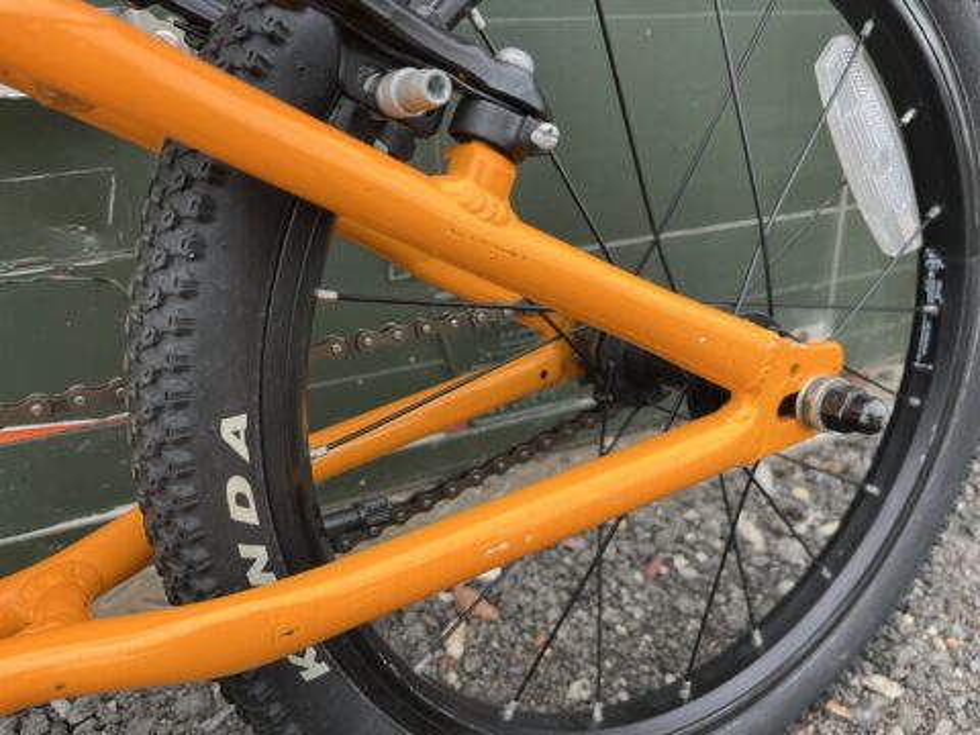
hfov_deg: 67.3
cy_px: 368
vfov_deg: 53.1
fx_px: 736
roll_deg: +3.1
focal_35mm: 26
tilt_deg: -22.4
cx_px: 490
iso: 40
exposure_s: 1/267
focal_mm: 5.1
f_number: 1.6
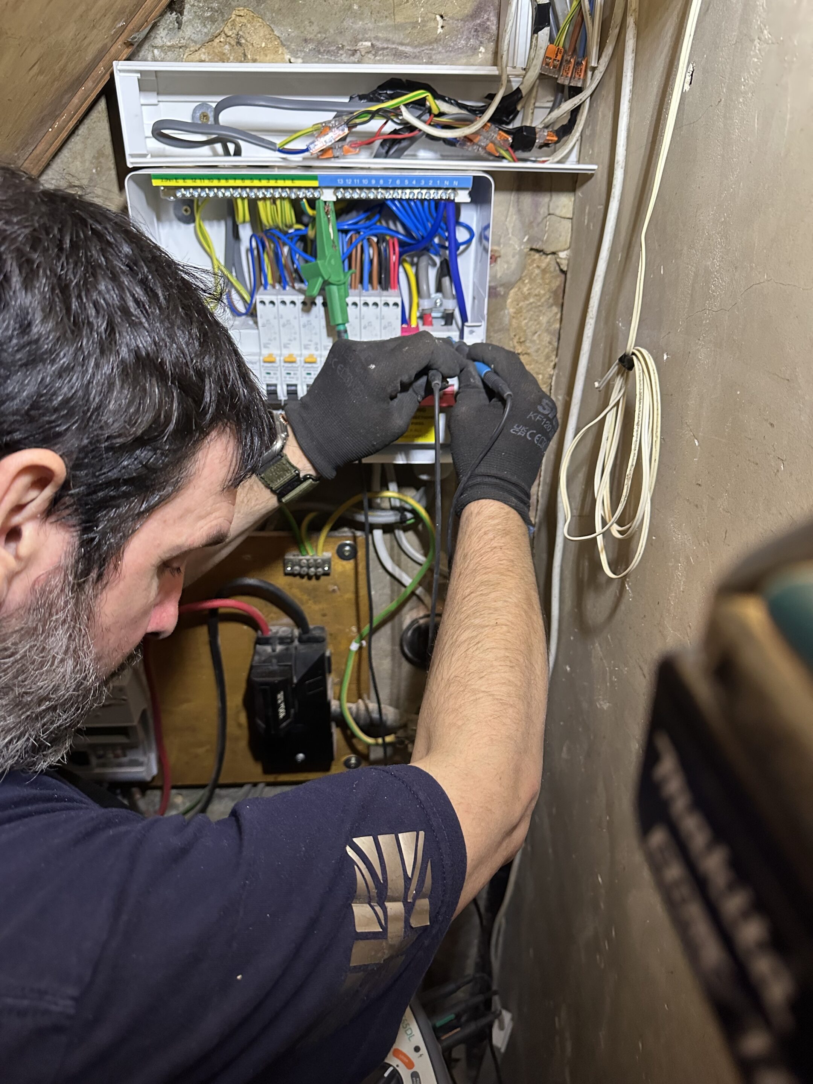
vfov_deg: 71.6
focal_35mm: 24
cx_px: 406
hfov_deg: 56.8
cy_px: 542
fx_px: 752
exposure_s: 1/60
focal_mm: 6.86
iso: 640
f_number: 1.78
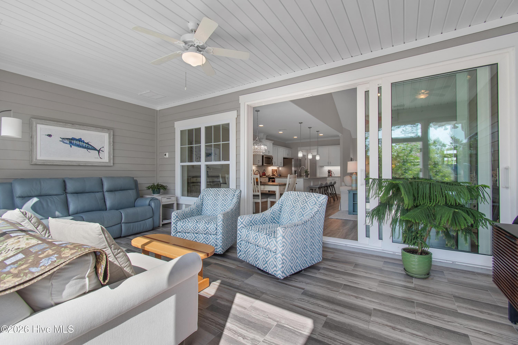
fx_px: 216
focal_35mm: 15
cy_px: 172
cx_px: 259
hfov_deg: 100.4
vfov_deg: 77.3
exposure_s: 1/125
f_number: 5.6
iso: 100
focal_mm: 10
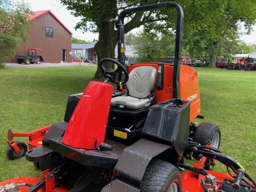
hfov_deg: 67.3
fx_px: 192
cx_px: 128
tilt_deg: -8.3
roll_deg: -2.6
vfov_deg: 53.1
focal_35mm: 26
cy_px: 96
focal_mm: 4.25
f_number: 1.8
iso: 32
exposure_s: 1/186
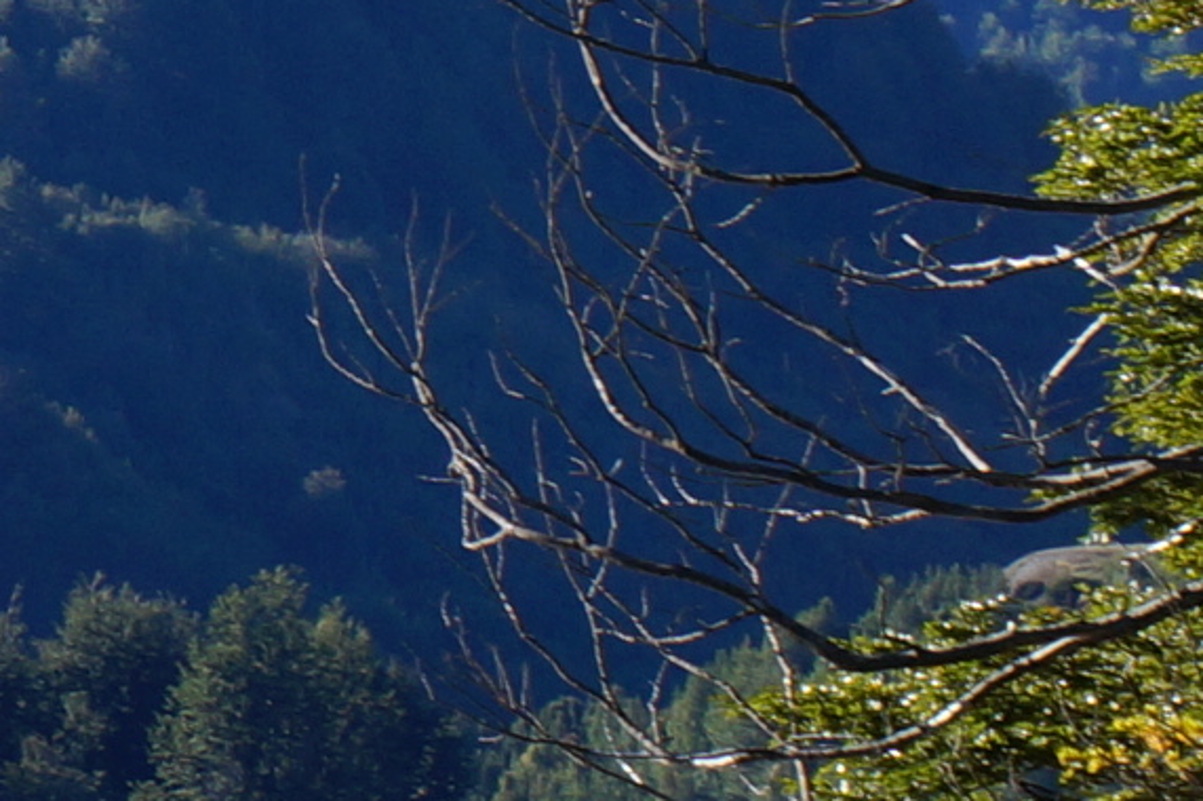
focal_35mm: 559
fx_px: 18681
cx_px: -2865
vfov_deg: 2.4
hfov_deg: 3.6
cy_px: -1102
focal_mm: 55
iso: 100
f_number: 10
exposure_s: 1/100
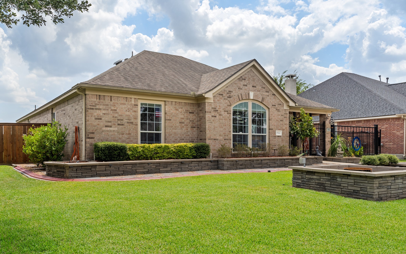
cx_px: 202
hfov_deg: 63.7
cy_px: 121
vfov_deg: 42.5
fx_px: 327
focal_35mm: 30
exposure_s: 1/60
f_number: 11
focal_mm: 28.5
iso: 100
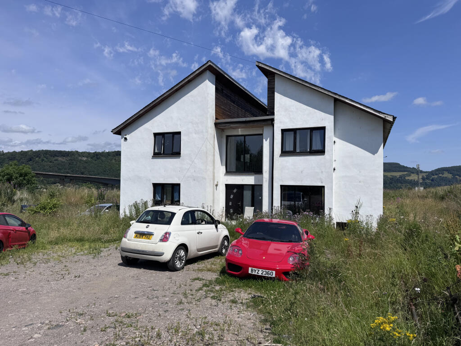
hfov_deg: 71.6
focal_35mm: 24
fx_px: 320
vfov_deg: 56.8
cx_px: 230
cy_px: 173
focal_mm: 6.76
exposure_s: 1/4608
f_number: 1.78
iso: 80
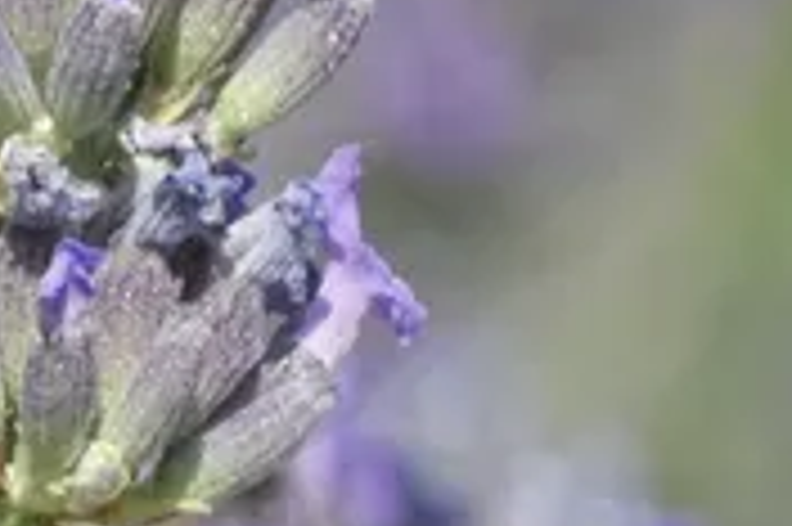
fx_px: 24946
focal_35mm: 1135
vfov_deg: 1.2
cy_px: 409
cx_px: -486
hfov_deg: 1.8
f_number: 5.5
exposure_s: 1/160
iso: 80
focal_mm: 53.8
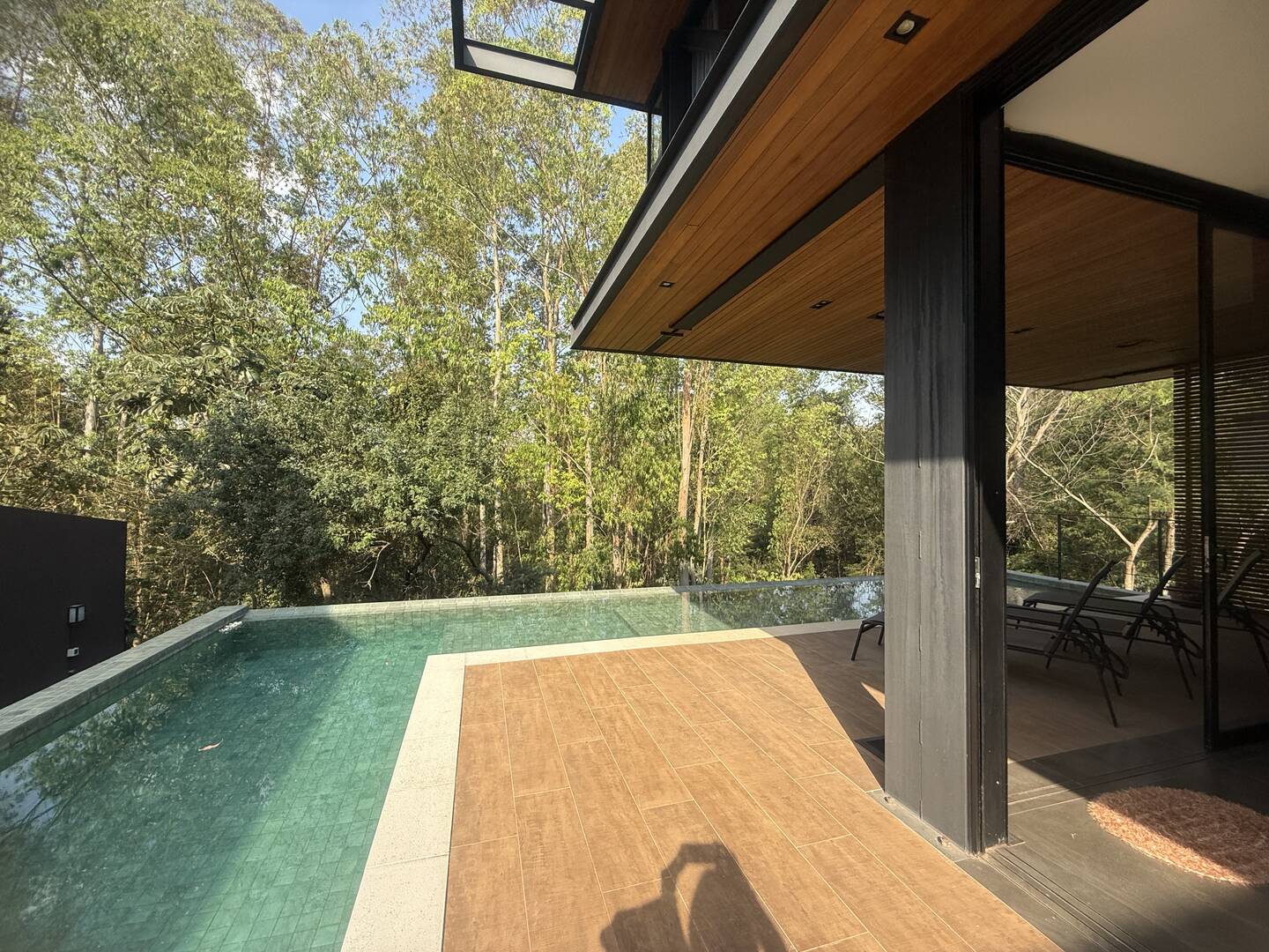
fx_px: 513
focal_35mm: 14
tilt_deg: +1.3
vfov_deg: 85.7
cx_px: 634
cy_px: 476
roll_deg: -0.7
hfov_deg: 102.1
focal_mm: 2.22
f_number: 2.2
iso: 64
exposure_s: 1/717
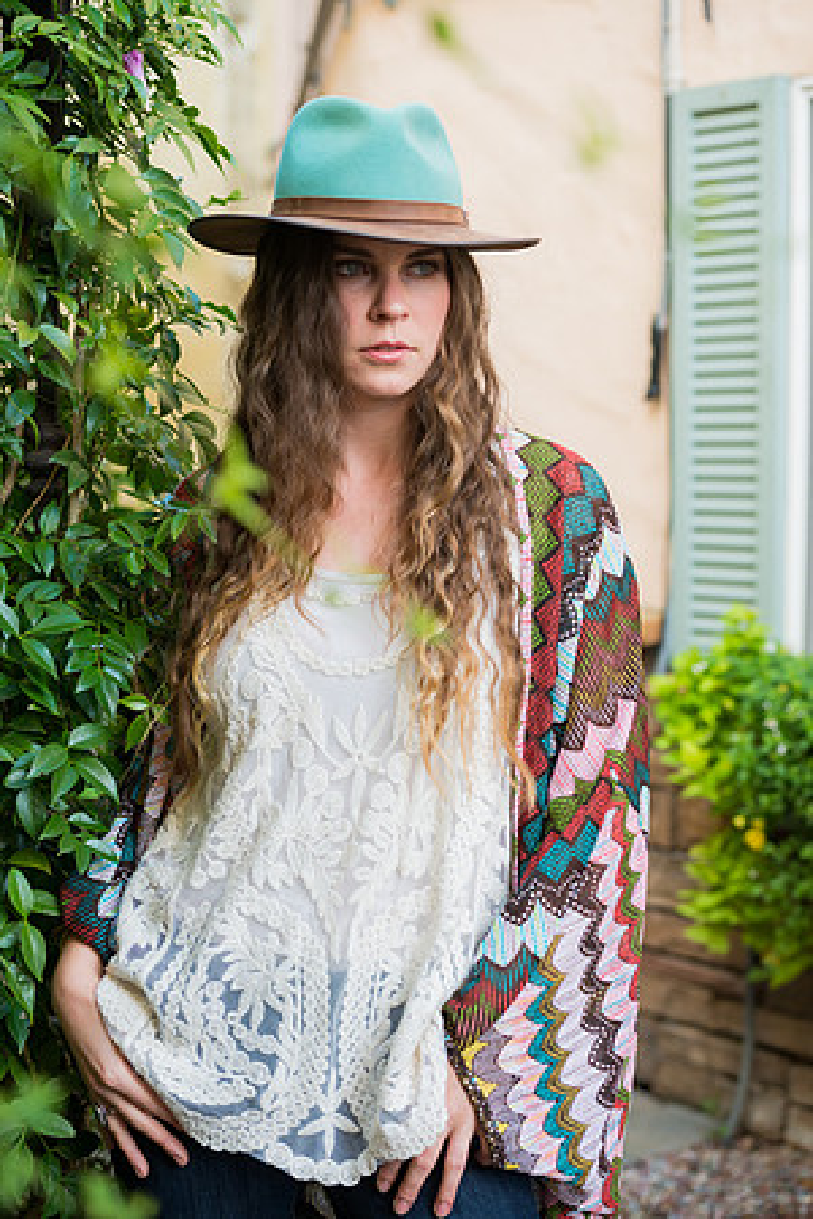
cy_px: 610
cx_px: 406
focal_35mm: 70
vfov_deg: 28.8
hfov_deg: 19.5
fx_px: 2371
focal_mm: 70
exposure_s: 1/250
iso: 400
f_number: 4
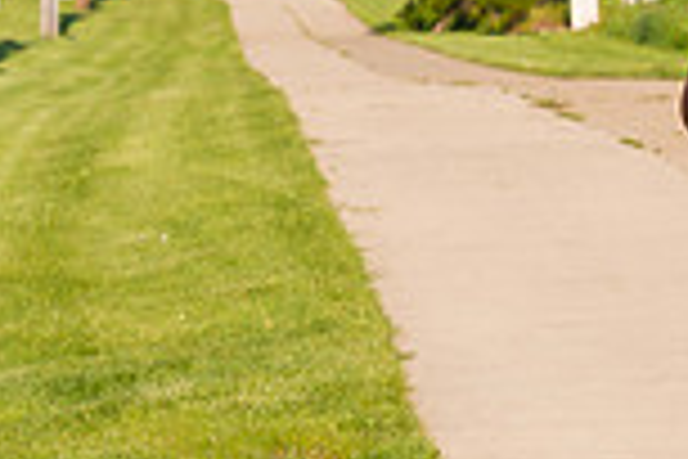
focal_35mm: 296
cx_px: 1003
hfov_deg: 6.9
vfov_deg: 4.6
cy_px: 83
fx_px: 5656
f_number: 5.6
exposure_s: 1/2000
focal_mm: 78
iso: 400
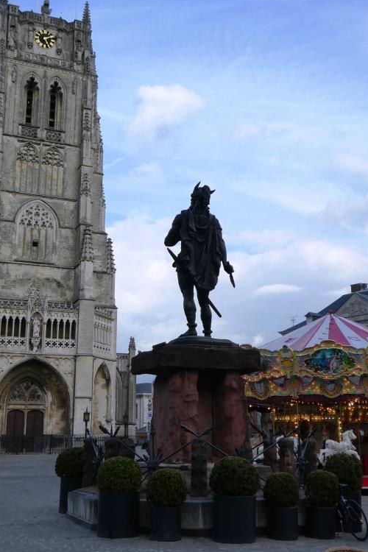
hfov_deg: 30.5
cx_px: 175
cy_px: 277
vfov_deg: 44.5
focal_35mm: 44
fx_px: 675
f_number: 3.5
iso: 80
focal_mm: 5.4
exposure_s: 1/640
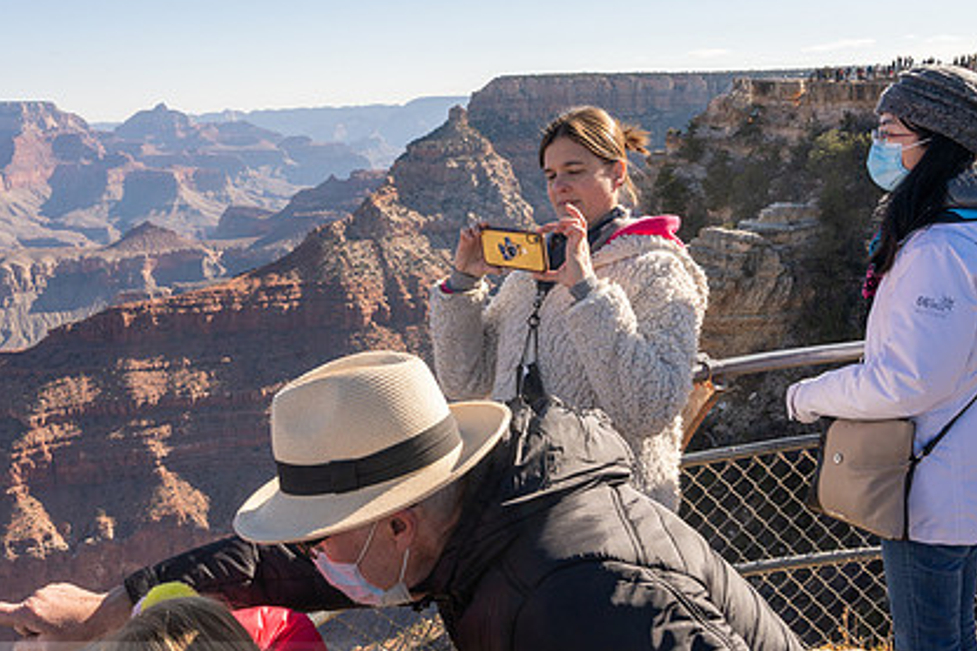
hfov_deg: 55.7
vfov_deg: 38.8
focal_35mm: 34
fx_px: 922
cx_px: 432
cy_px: 280
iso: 400
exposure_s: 1/1000
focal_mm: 24
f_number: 8
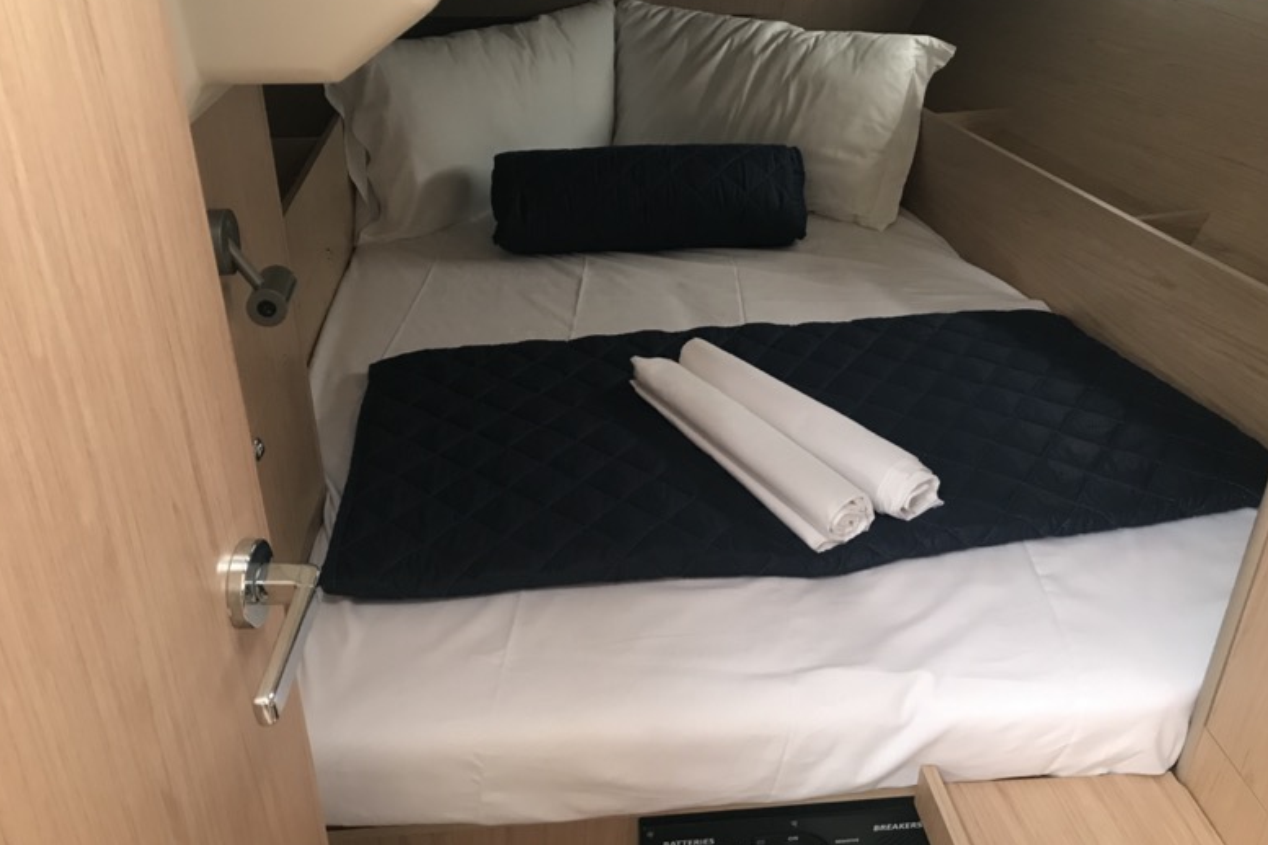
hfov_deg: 61.9
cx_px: 630
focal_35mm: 30
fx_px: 1057
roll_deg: +1.5
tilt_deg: -26.9
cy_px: 361
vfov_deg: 43.5
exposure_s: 1/17
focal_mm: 3.99
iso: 64
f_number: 1.8
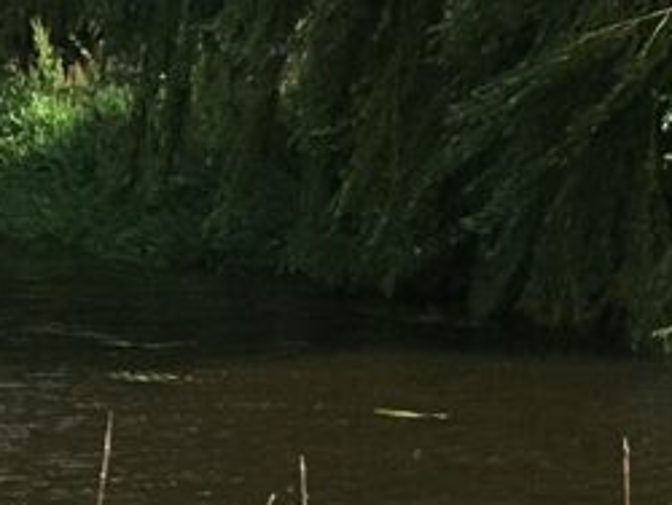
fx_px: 4508
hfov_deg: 8.0
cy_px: 465
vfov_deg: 6.4
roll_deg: +0.3
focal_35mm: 232
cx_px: -766
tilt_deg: -6.4
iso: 25
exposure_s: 1/1451
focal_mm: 4.15
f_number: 2.2
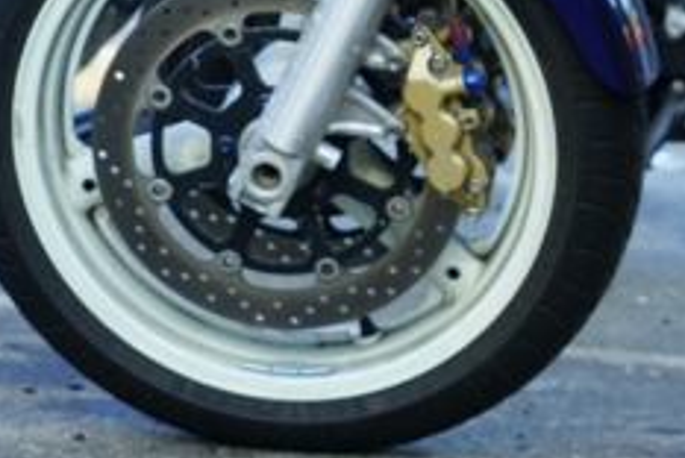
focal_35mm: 305
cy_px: 47
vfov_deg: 4.5
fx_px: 5811
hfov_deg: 6.7
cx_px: 744
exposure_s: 1/90
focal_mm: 89
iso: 200
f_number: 5.6
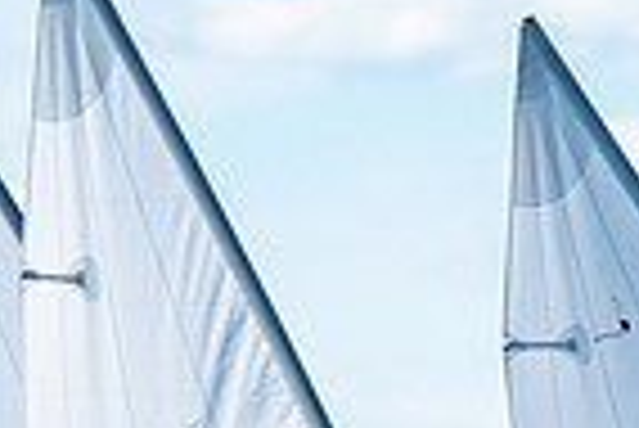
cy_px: 669
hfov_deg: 1.1
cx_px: 580
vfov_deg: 0.8
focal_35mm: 1833
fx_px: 32568
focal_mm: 300
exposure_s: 1/3200
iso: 400
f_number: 5.6
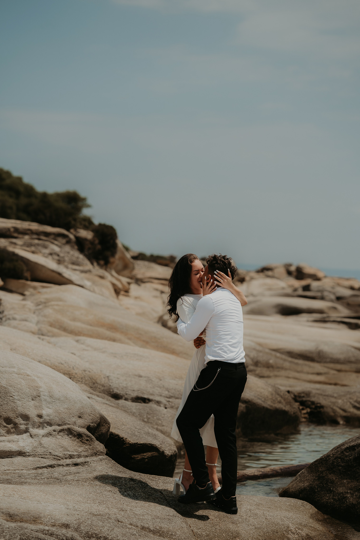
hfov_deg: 16.1
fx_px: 1275
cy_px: 270
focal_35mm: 85
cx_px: 180
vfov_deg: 23.9
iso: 250
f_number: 2.5
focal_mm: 85
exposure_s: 1/8000
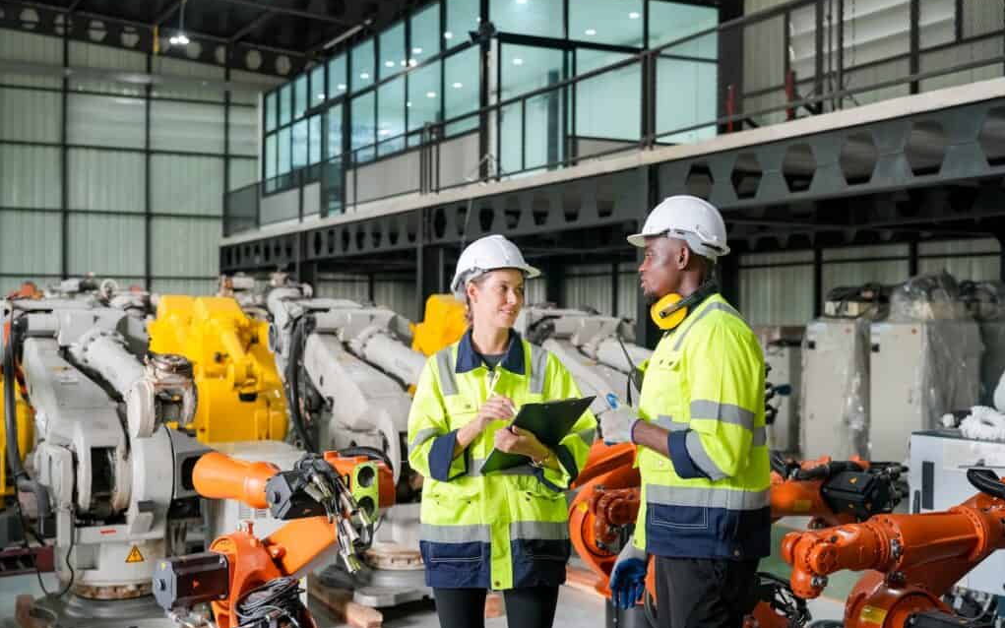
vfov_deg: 28.6
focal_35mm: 45
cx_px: 502
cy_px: 324
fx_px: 1232
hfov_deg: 44.4
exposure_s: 1/202
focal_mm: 44
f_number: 2.8
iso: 800
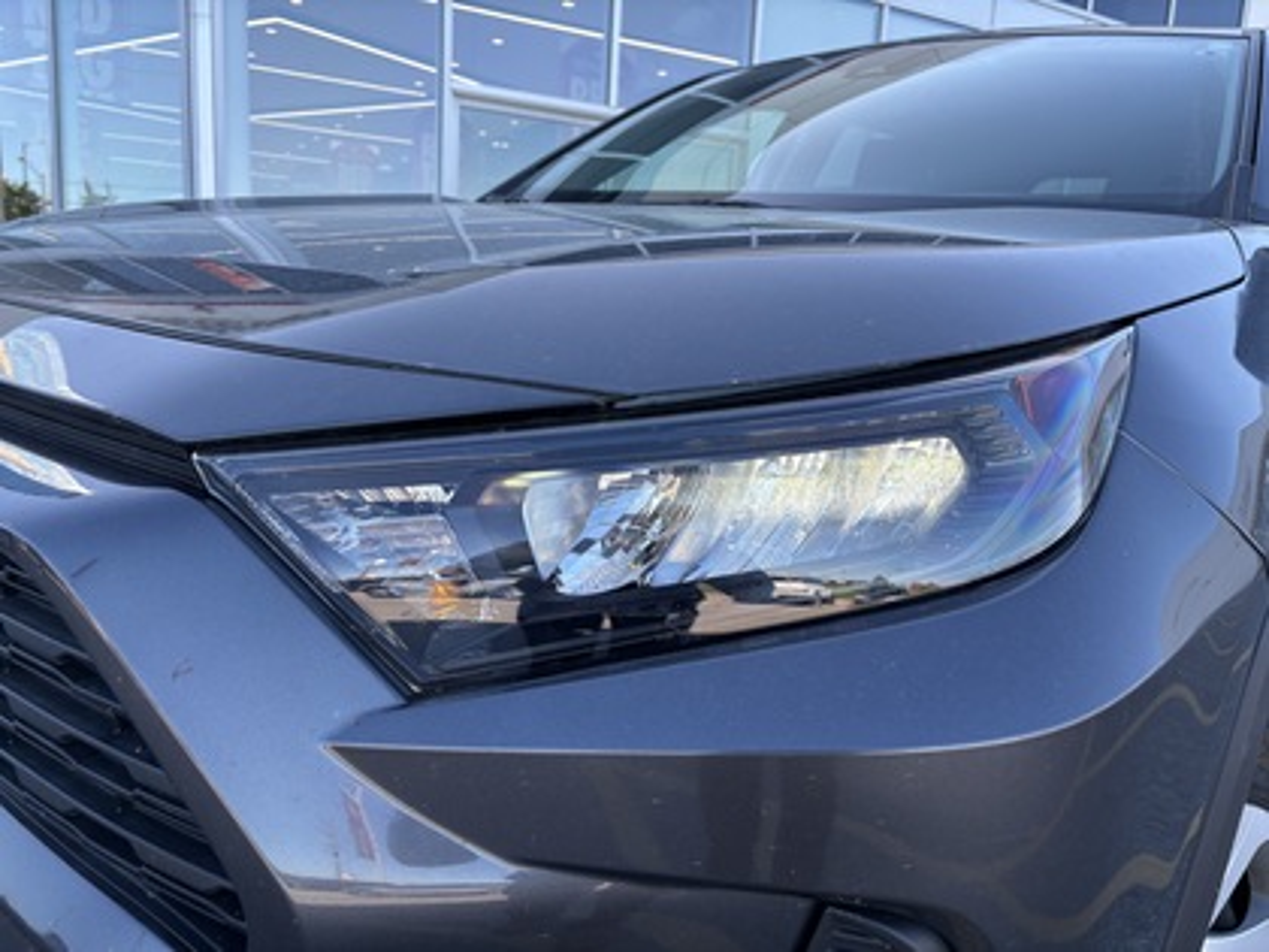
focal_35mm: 26
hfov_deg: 67.3
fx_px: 953
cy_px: 476
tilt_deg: -13.1
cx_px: 634
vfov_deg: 53.1
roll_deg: -2.3
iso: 50
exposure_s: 1/517
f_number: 1.6
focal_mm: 5.96
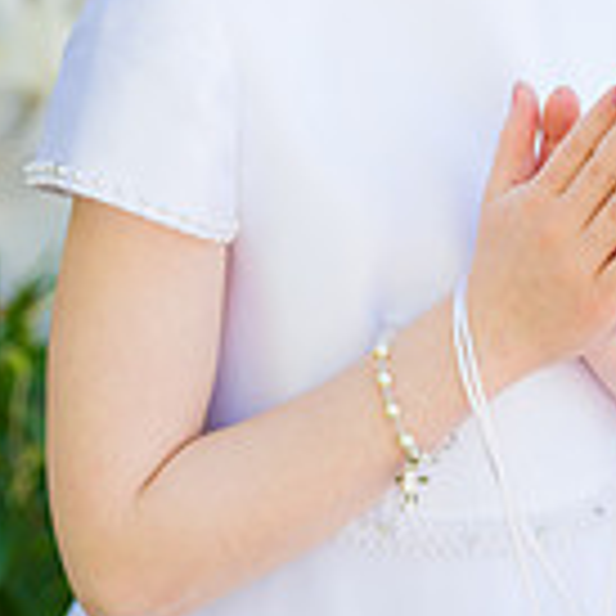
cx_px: 348
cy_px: -153
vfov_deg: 7.6
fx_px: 4610
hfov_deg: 7.6
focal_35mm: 229
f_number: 3.2
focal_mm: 82
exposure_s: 1/500
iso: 200
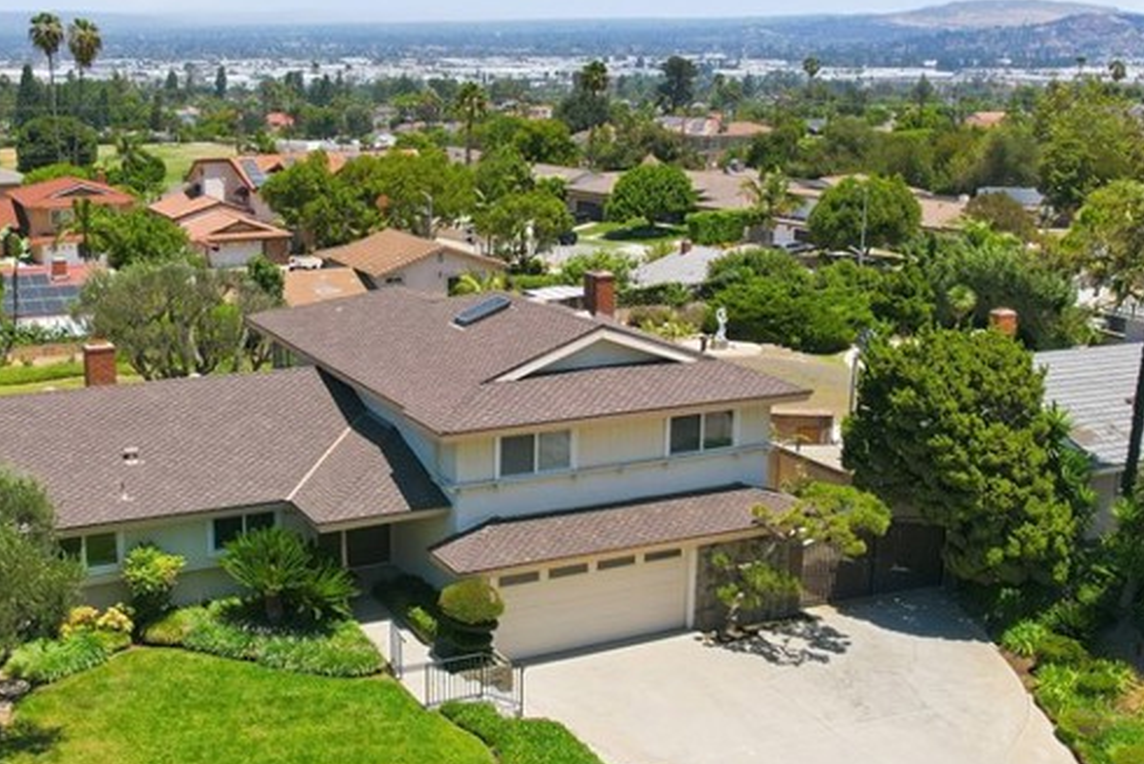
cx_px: 444
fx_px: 1462
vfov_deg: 29.3
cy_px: 356
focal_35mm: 46
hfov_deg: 42.5
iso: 130
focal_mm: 8.4
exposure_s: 1/2500
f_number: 2.8
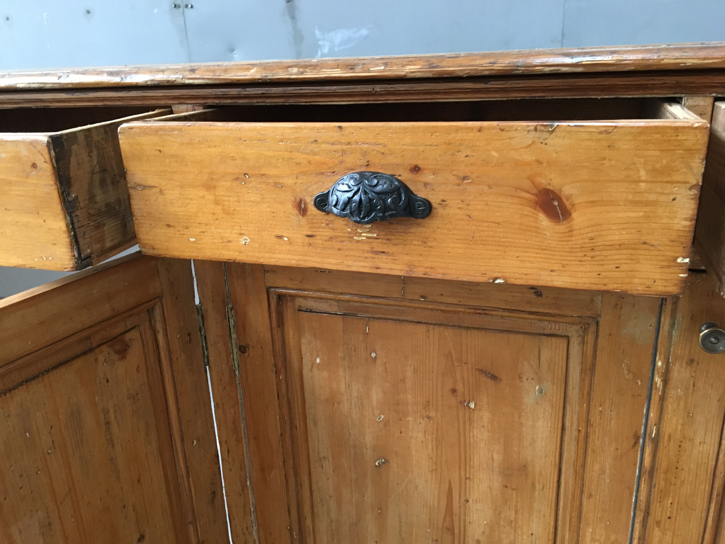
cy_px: 272
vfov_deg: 48.2
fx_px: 607
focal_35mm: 29
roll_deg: +2.1
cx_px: 362
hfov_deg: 61.7
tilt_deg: -18.7
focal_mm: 4.15
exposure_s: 1/33
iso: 160
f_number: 2.2
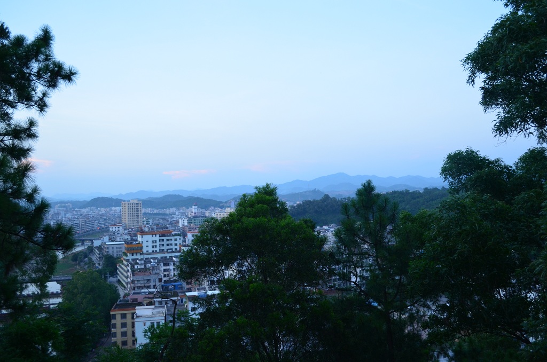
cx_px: 274
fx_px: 500
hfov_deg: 57.3
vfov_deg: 39.8
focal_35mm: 33
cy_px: 181
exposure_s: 1/60
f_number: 4
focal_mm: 22
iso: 500
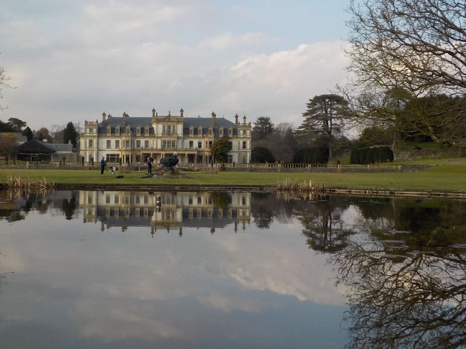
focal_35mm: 48
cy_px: 155
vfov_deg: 30.2
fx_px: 646
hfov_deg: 39.3
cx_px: 164
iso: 125
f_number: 3.3
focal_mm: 4.1
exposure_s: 1/800
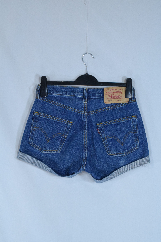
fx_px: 402
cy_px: 121
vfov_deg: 33.4
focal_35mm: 60
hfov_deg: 22.6
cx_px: 80
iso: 3200
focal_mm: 40
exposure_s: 1/200
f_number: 13
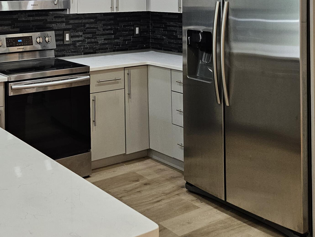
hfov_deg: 36.3
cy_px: 0
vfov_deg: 27.4
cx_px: 43
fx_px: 455
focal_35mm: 50
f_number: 1.8
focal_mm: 5.4
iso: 250
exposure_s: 1/120
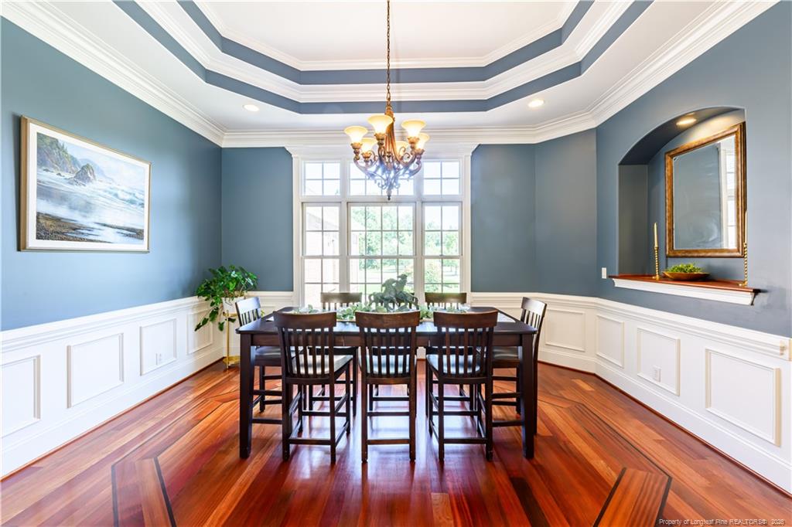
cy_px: 264
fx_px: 308
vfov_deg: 81.2
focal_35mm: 14
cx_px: 396
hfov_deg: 104.3
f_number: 11
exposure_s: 1/30
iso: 64
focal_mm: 14
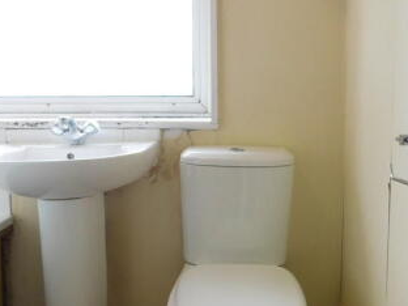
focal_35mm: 43
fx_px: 507
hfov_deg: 43.8
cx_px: 227
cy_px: 138
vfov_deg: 33.6
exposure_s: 1/30
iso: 125
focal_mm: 4
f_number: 3
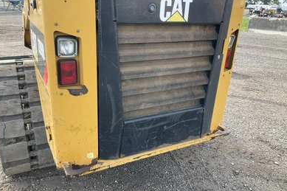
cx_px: 142
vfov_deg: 42.3
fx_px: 247
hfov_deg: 60.3
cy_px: 96
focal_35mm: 31
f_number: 1.8
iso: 20
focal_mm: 3
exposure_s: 1/145
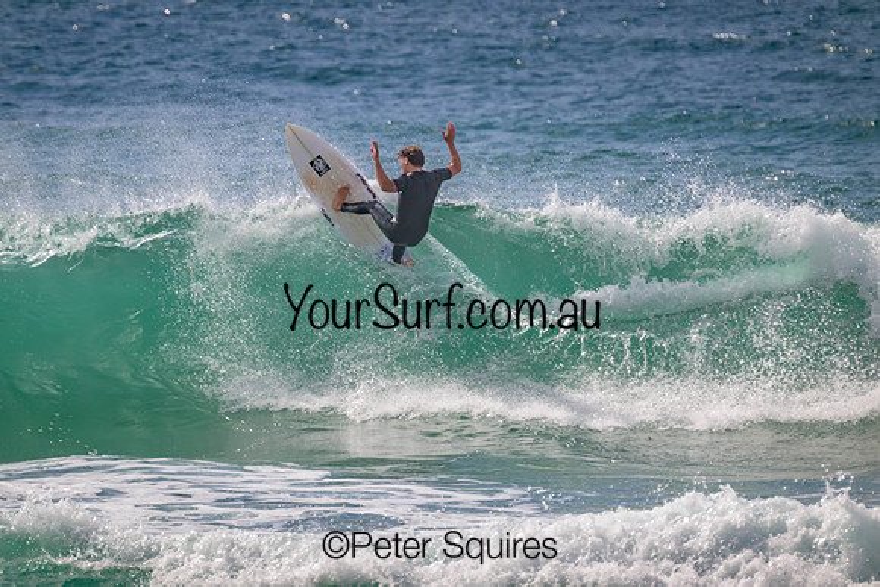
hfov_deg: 2.6
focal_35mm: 800
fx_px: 19559
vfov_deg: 1.7
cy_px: 294
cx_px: 440
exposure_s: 1/2000
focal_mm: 800
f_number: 11
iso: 640
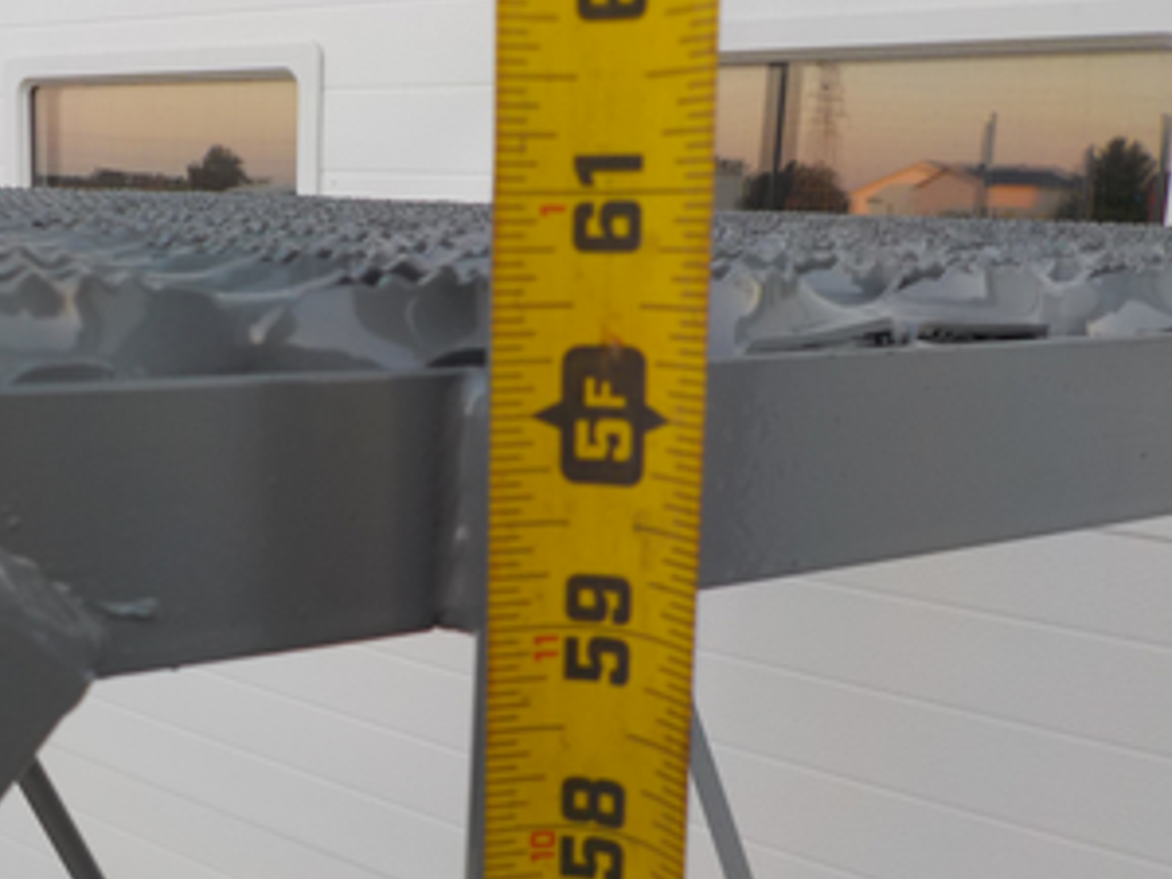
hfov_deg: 46.2
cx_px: 414
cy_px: 441
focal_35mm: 40
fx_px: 1354
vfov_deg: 36.0
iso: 125
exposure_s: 1/50
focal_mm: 4.1
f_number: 3.3
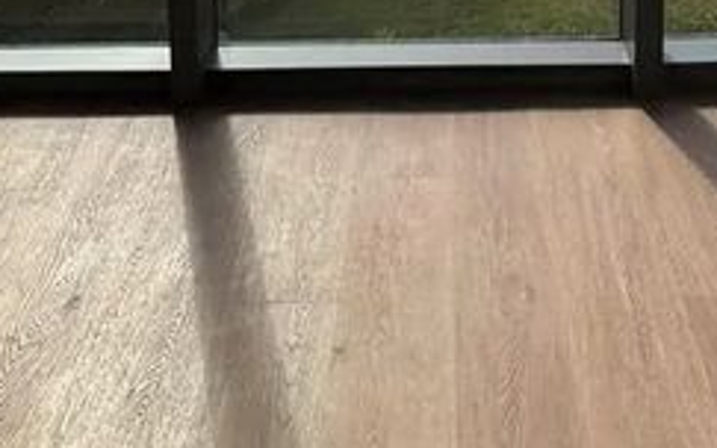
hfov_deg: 38.6
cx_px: 454
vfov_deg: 18.9
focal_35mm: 52
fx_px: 1016
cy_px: -364
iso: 50
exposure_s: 1/1277
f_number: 2.2
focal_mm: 2.22
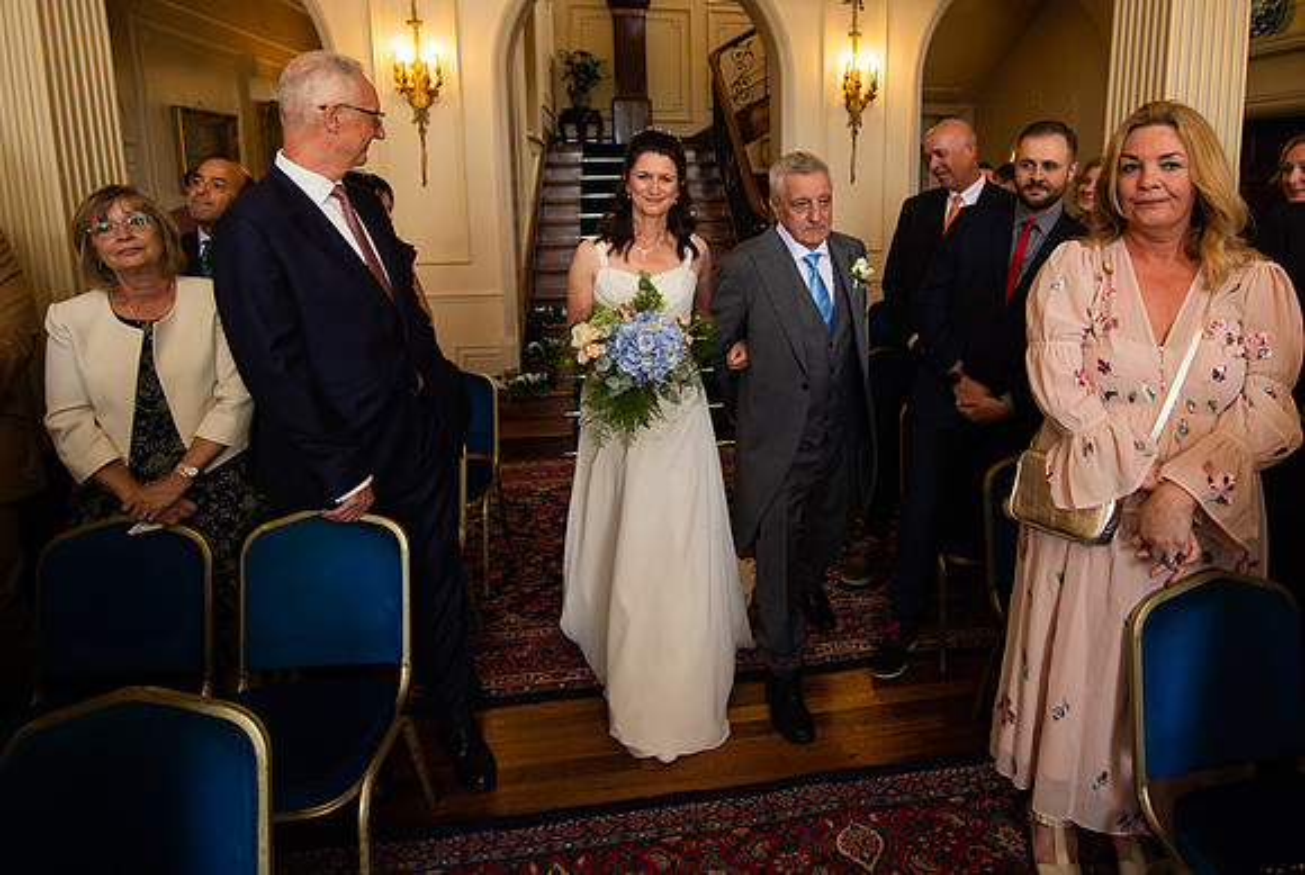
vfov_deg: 58.9
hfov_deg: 81.1
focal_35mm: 21
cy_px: 300
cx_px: 747
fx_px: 756
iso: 160
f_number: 2.8
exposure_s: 1/100
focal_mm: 14
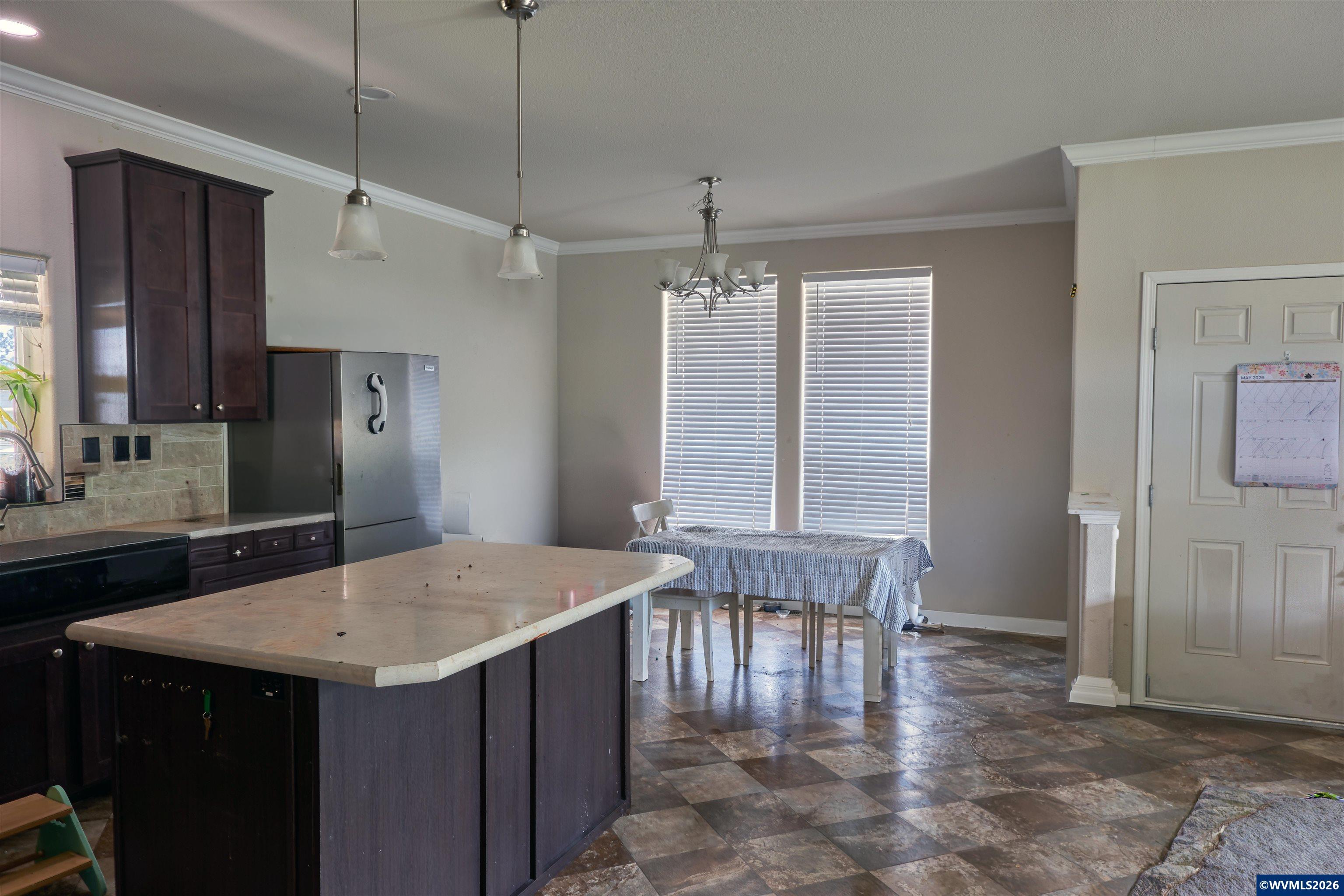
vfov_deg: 53.1
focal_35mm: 24
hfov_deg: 73.7
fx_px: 896
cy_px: 448
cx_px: 672
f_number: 7.1
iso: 400
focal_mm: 16
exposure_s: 1/5
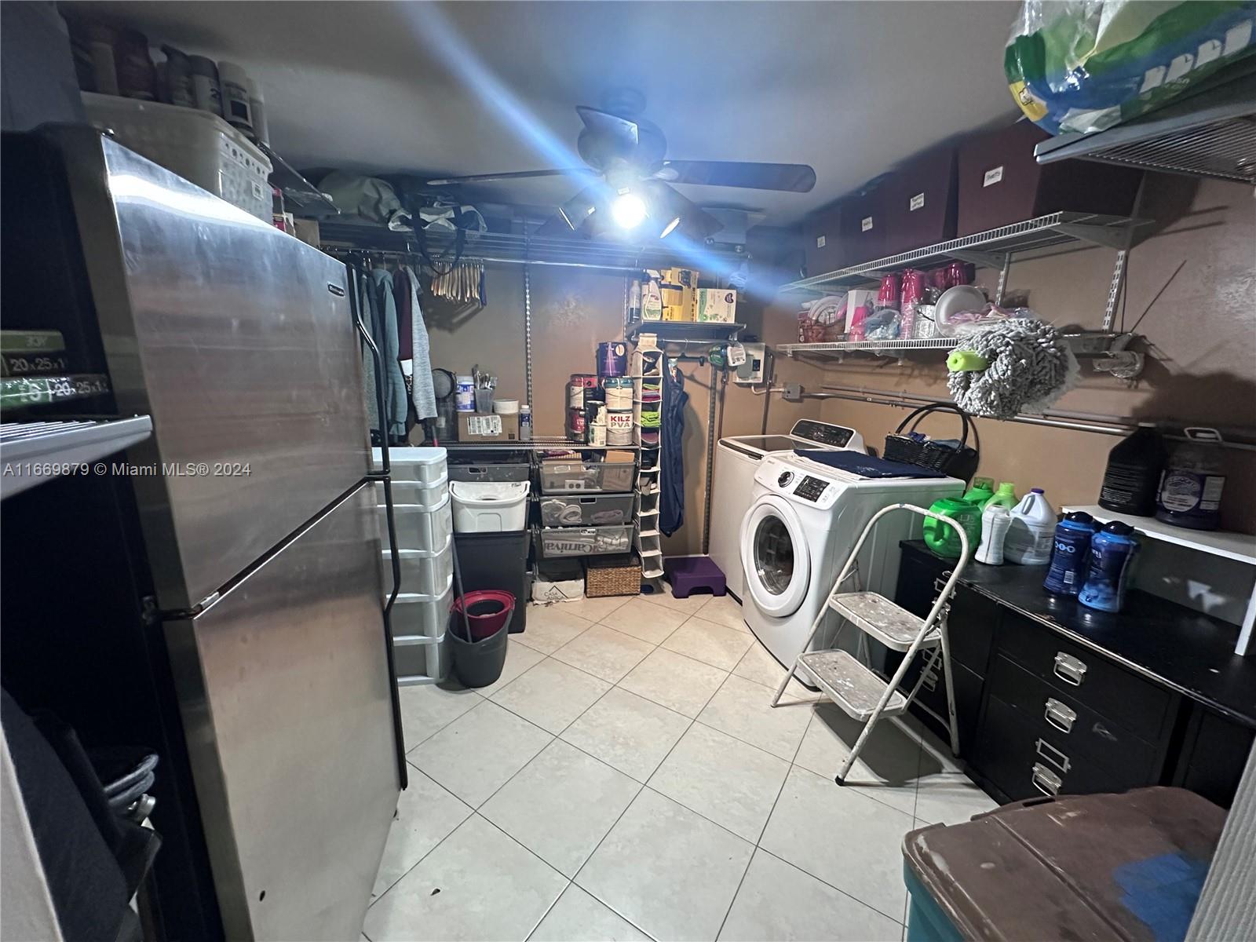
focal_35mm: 14
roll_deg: -1.7
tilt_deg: -12.9
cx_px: 628
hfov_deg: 102.1
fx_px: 508
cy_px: 471
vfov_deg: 85.7
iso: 1000
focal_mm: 2.22
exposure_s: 1/60
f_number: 2.2
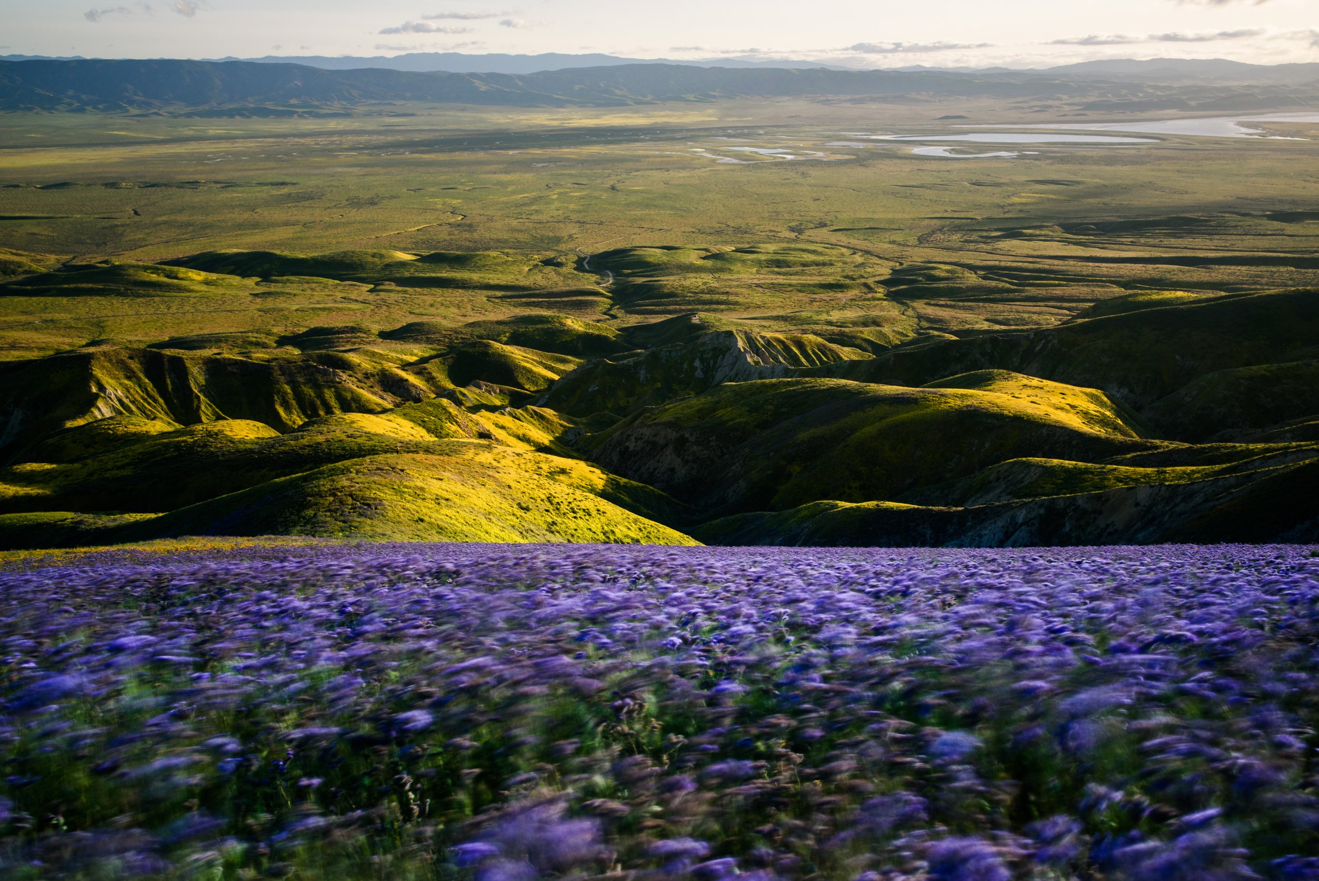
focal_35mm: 36
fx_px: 1314
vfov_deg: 37.0
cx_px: 657
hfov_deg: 53.3
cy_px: 439
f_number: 14
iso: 64
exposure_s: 10
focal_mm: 35
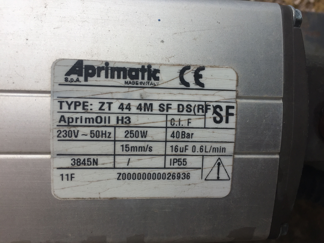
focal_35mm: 29
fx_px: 271
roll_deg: -1.8
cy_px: 122
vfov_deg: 48.2
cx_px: 162
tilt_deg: -5.2
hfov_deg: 61.7
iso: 32
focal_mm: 4.15
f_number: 2.2
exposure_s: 1/444
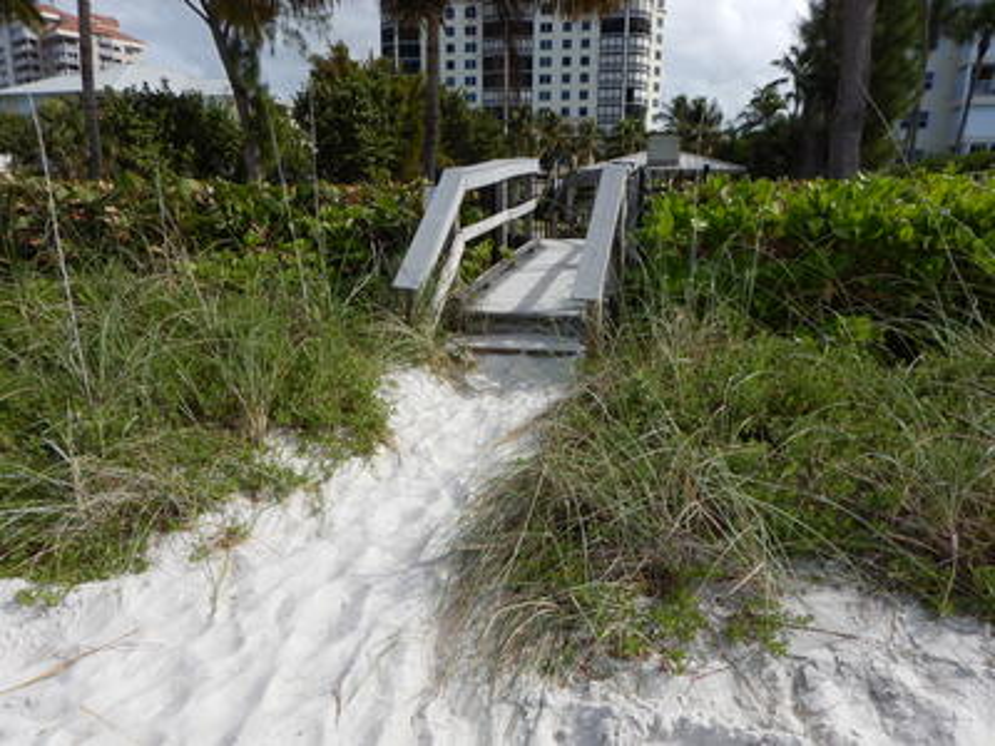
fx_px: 690
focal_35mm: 24
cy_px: 373
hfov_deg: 71.6
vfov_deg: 56.8
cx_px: 498
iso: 125
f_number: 4.1
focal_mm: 4.3
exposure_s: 1/1250
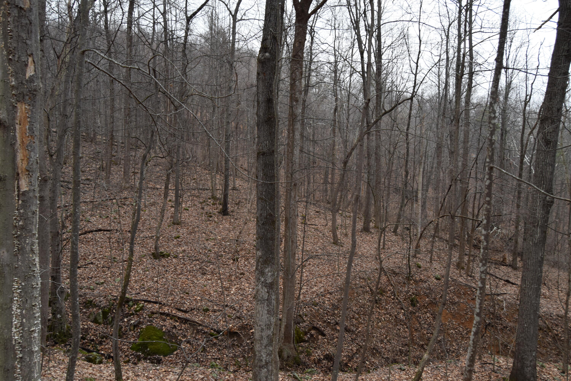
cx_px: 286
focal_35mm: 27
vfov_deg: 47.9
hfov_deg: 67.4
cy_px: 190
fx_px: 428
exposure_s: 1/125
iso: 400
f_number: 5.6
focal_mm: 18
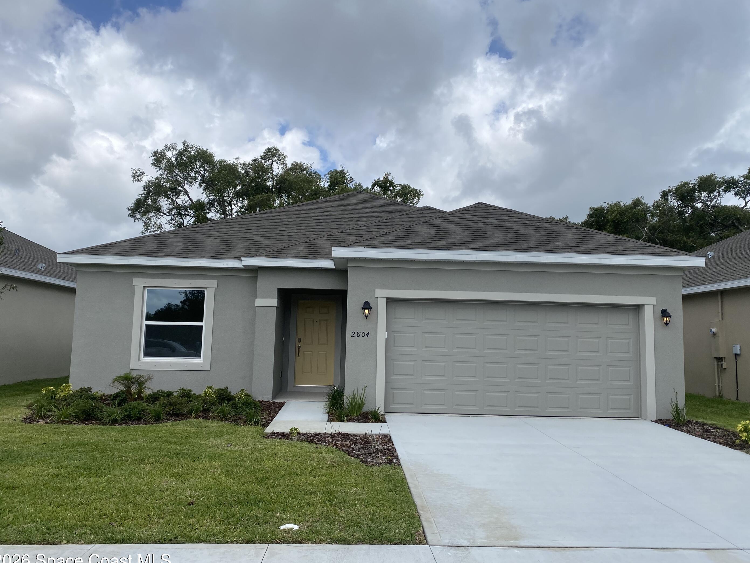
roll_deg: +0.3
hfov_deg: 63.4
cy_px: 285
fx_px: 607
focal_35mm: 28
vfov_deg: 49.7
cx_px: 383
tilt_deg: +4.9
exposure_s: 1/3846
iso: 32
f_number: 1.8
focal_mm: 4.25
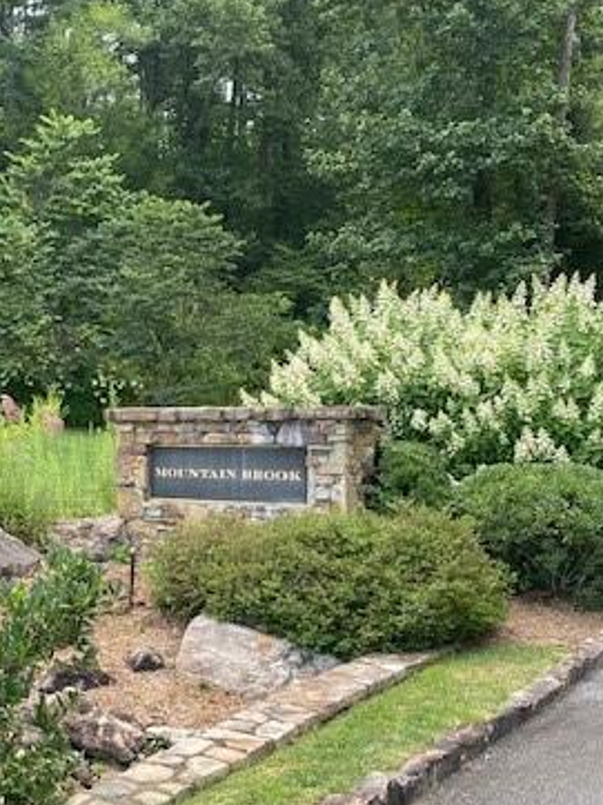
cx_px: 105
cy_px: 527
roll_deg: -1.4
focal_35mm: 46
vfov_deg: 40.8
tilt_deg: -5.1
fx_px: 1070
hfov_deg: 30.6
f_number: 1.8
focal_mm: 4.25
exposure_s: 1/205
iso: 32
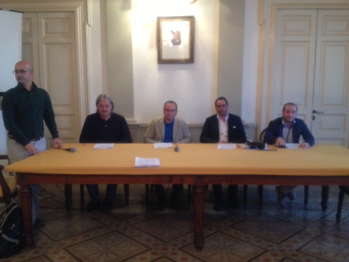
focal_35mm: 35
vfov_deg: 40.7
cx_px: 174
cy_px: 131
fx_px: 353
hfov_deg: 52.6
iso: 320
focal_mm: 4.28
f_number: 2.4
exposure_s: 1/20
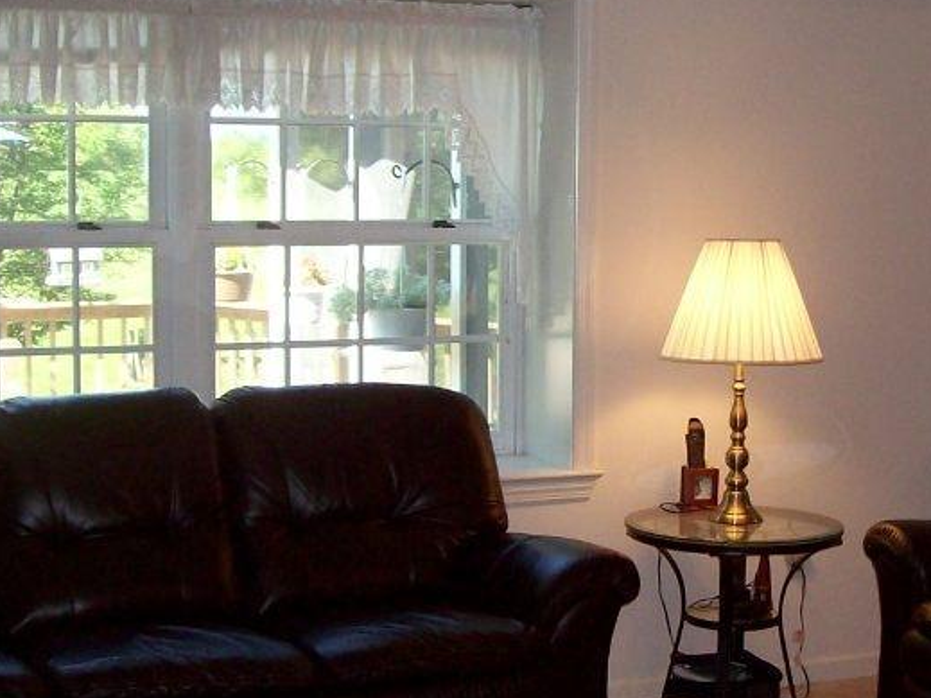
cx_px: 624
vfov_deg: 20.7
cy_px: 332
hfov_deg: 27.2
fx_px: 1909
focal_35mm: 71
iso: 80
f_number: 2.7
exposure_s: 1/64
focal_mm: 6
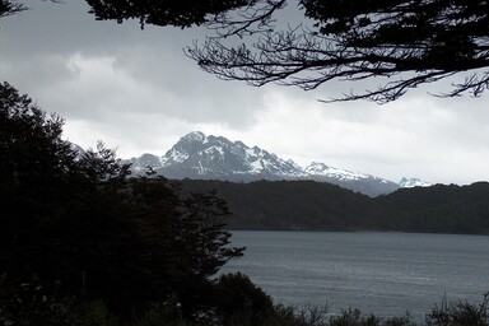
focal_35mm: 76
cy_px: 176
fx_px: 1032
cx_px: 247
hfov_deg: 26.7
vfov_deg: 17.9
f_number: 4.9
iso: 100
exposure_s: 1/380
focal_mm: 14.73
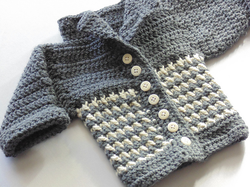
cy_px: 94
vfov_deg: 12.5
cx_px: 125
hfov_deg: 16.6
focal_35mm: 119
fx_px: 859
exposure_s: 1/30
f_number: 4.8
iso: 320
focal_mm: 21.3
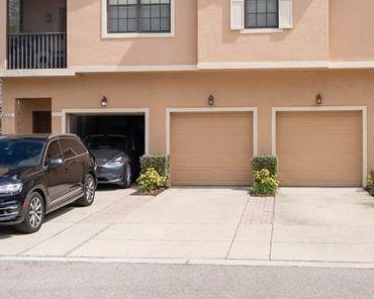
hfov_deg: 35.9
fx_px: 576
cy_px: 72
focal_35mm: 52
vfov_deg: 28.7
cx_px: 211
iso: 80
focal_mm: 20
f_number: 5.6
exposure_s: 1/500
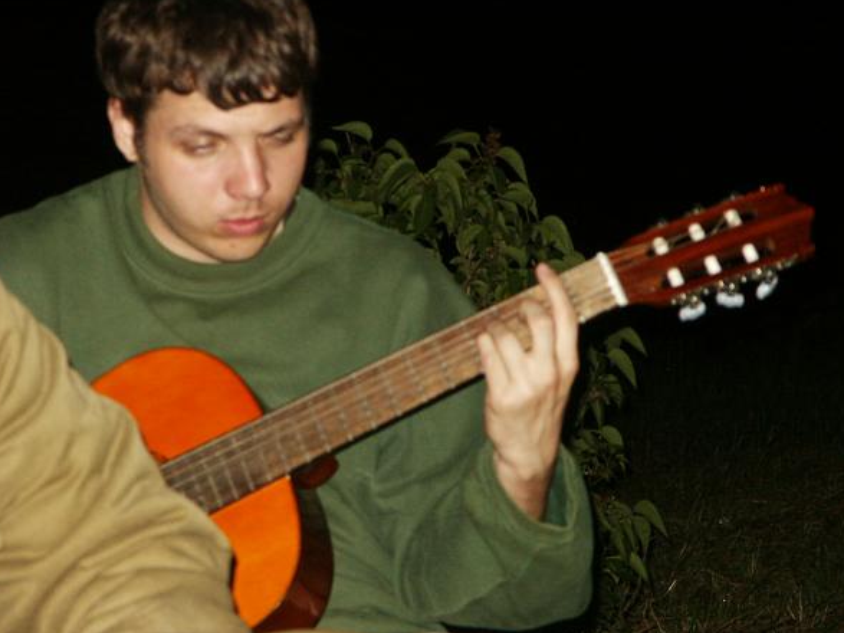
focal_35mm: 142
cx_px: 418
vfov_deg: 10.4
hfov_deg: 13.9
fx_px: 3462
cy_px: 318
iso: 200
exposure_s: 1/125
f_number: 3.6
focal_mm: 28.23
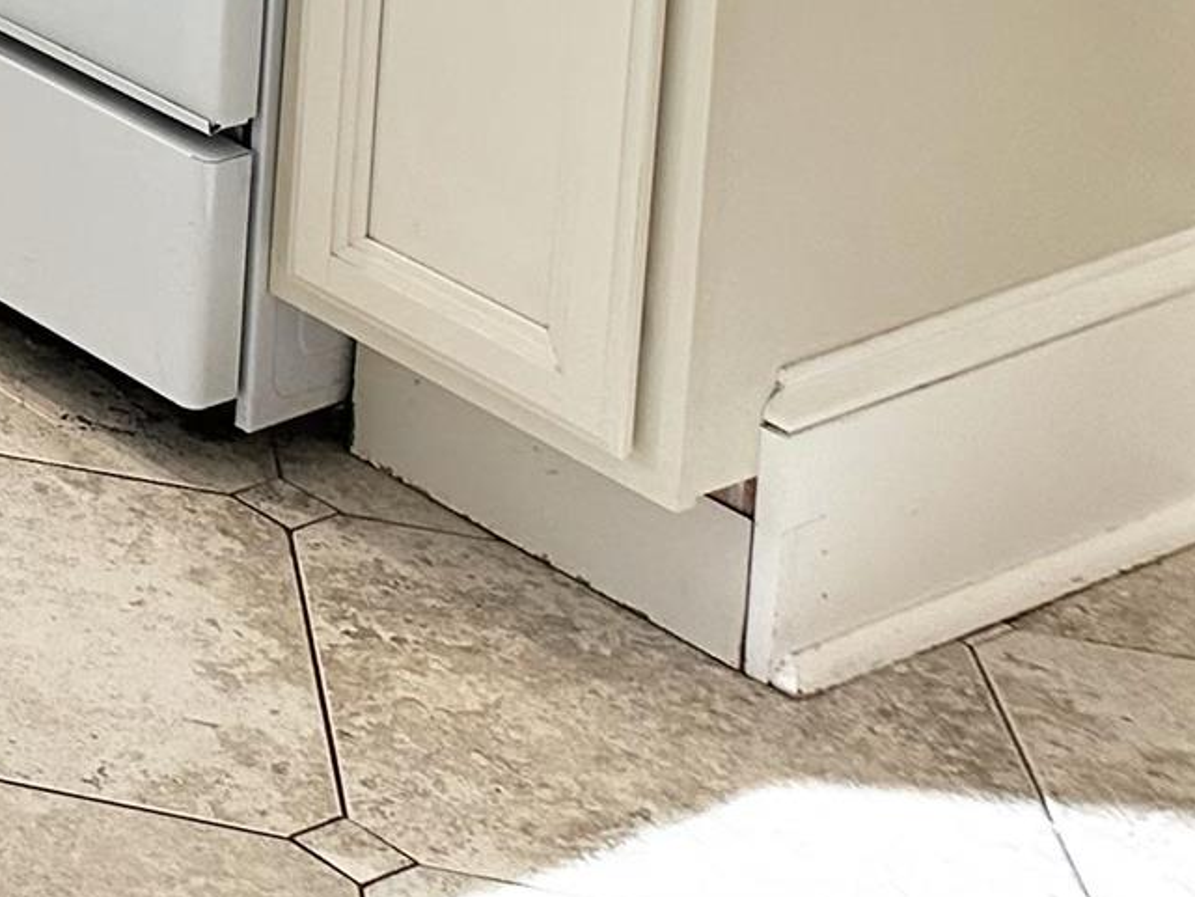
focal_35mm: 115
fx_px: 3971
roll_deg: -0.1
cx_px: -1601
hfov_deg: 13.2
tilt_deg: -6.4
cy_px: -1240
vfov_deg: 10.9
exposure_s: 1/211
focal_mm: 6.86
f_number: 1.78
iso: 80
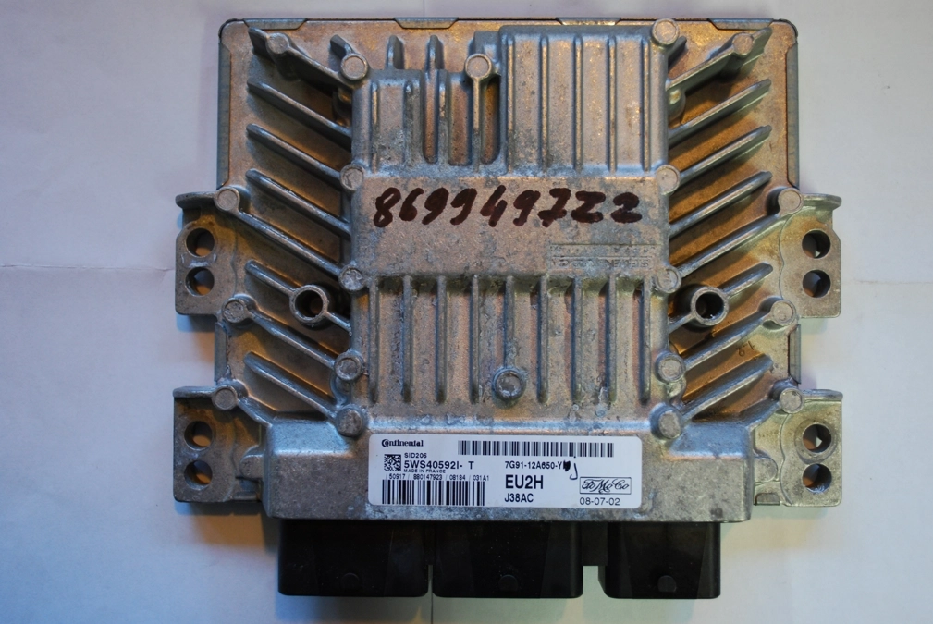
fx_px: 1090
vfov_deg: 32.0
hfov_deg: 46.4
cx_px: 466
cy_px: 312
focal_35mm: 42
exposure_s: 1/25
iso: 400
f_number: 4.5
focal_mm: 28
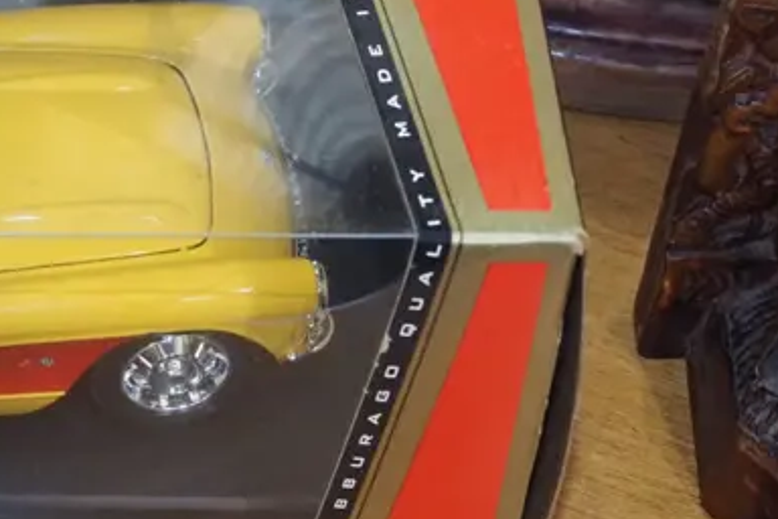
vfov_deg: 10.3
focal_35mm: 133
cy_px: 77
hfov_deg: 14.9
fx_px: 2874
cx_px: -156
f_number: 5.6
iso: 2000
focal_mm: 24
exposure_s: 1/60
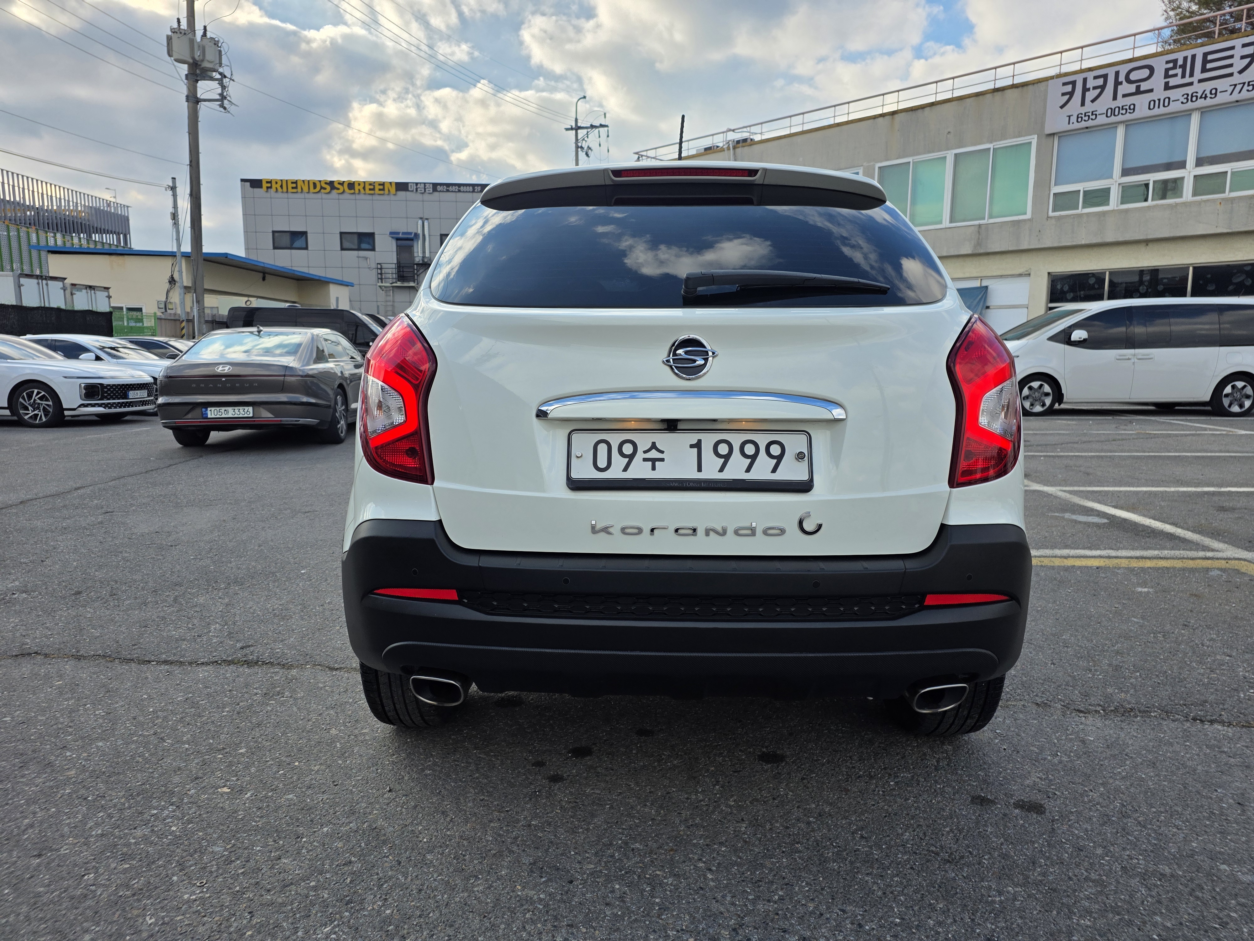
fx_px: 833
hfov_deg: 73.9
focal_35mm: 23
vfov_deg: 58.9
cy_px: 470
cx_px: 627
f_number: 1.7
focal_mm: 6.3
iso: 80
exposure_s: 1/4434
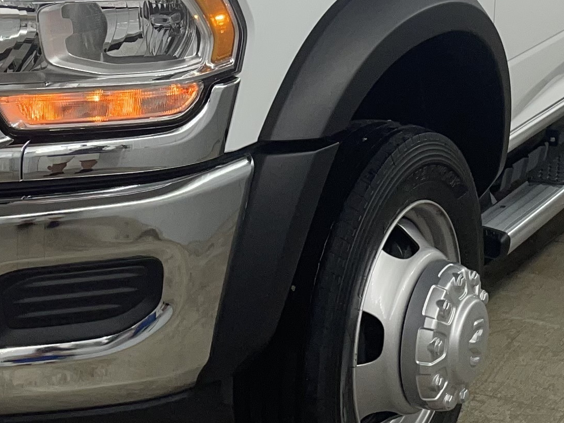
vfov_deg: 14.9
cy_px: -90
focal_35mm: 96
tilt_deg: -6.9
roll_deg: +0.1
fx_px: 1564
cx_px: 318
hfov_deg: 20.4
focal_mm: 4.2
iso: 50
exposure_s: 1/120
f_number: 1.6
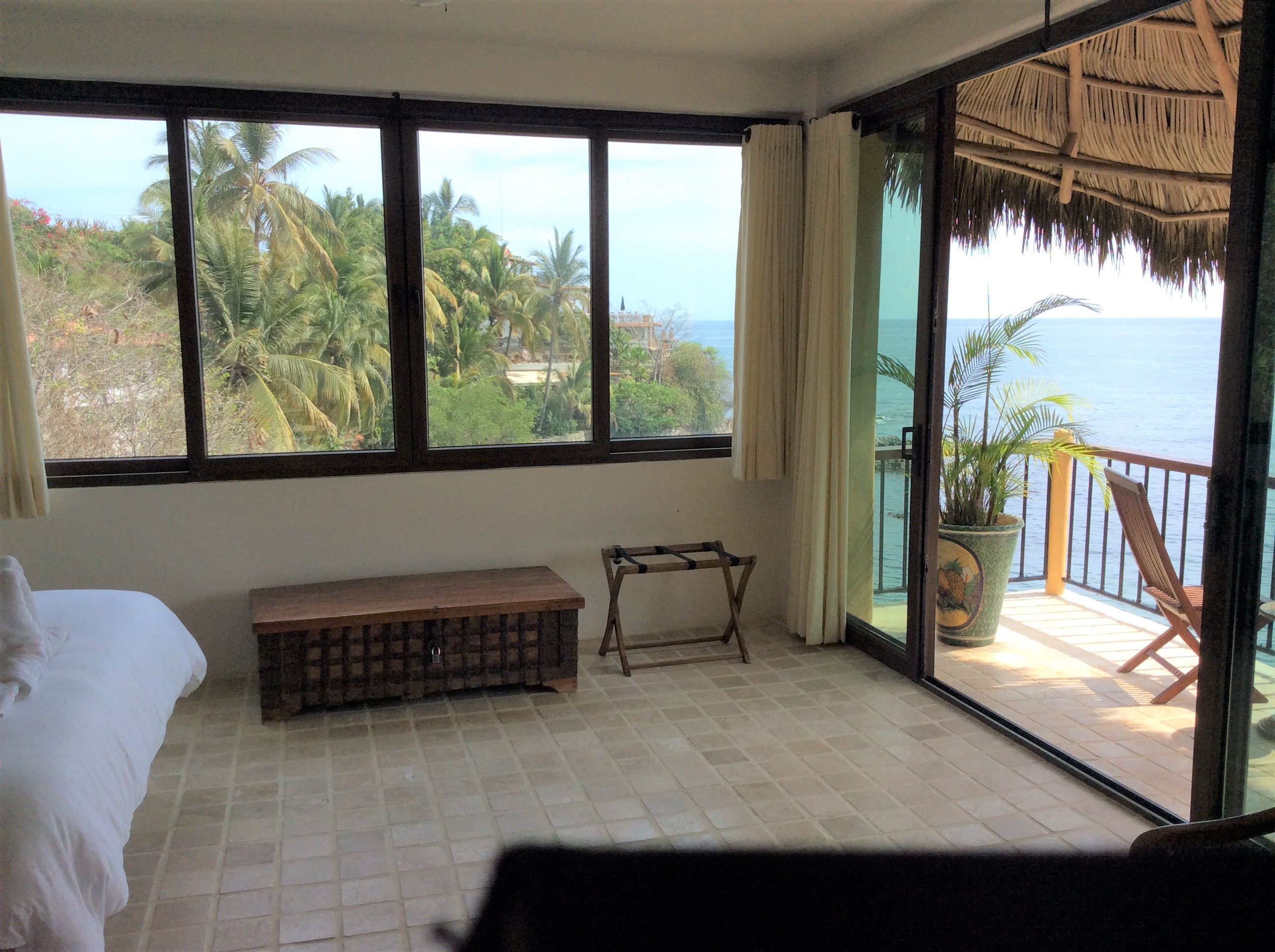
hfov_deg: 56.9
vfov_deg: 44.1
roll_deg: +2.1
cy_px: 476
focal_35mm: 32
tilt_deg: -8.0
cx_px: 638
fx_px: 1177
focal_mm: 3.3
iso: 32
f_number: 2.4
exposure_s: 1/773
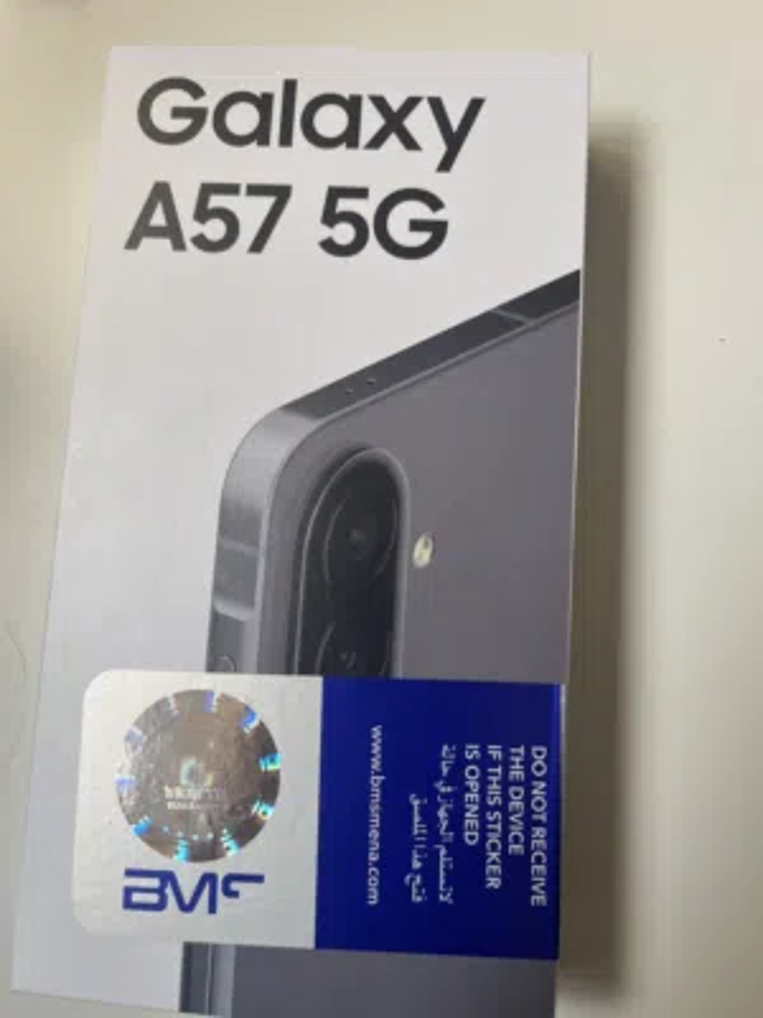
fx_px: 764
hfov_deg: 53.1
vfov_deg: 67.3
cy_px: 509
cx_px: 382
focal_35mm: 26
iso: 40
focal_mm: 5.1
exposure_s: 1/121
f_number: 1.6
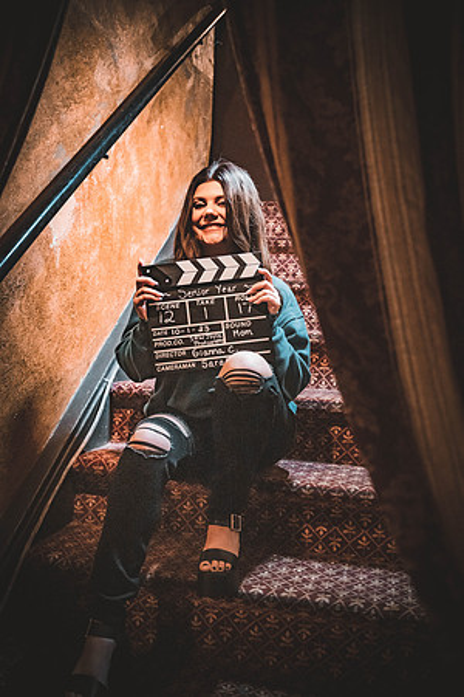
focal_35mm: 34
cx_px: 232
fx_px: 657
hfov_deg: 38.9
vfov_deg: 55.8
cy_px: 348
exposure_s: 1/125
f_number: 2.8
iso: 1600
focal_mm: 34
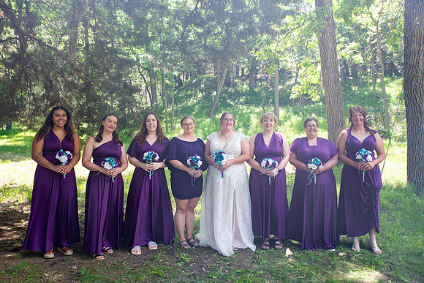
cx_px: 212
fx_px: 377
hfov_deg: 58.7
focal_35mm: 32
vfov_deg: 41.1
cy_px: 142
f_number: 5
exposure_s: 1/125
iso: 250
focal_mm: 32
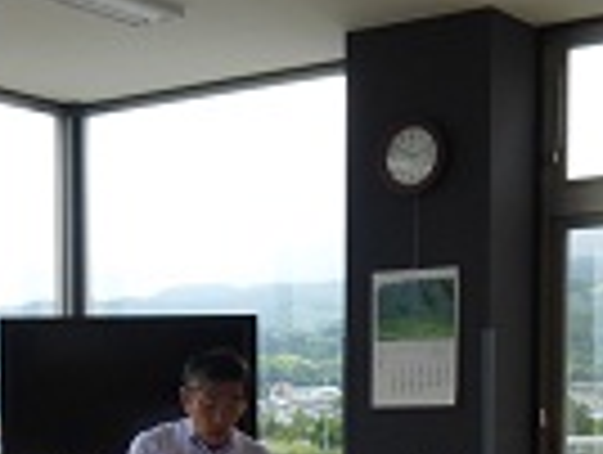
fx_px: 1501
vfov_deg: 16.2
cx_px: 178
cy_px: 611
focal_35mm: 86
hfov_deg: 22.6
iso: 100
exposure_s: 1/500
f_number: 3.1
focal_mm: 4.5
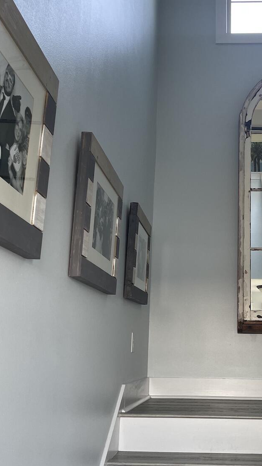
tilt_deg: +10.8
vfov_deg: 49.3
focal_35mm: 41
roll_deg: -1.1
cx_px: 204
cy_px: 263
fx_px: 506
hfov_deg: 28.5
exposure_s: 1/120
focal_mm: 5.1
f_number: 1.6
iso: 100
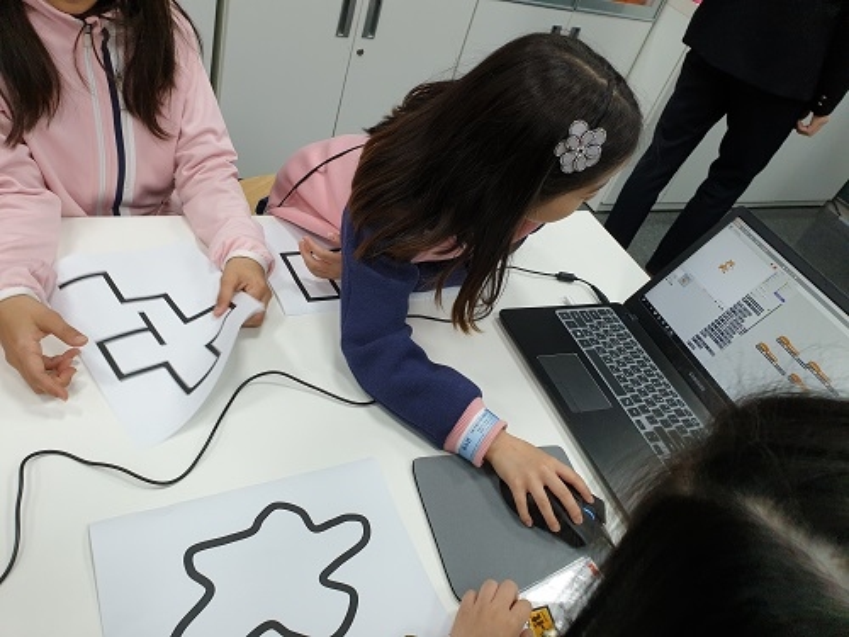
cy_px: 318
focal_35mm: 26
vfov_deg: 53.1
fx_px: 638
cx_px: 424
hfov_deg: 67.3
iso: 200
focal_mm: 4.3
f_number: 2.4
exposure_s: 1/120
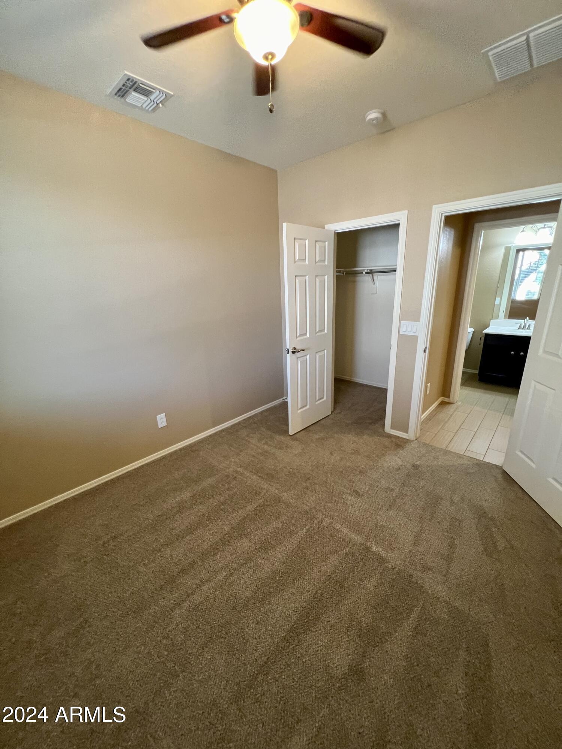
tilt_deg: -17.1
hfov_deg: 89.9
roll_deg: +2.4
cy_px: 374
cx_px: 281
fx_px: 281
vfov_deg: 106.2
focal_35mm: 13
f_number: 1.8
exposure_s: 1/60
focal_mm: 1.57
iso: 250
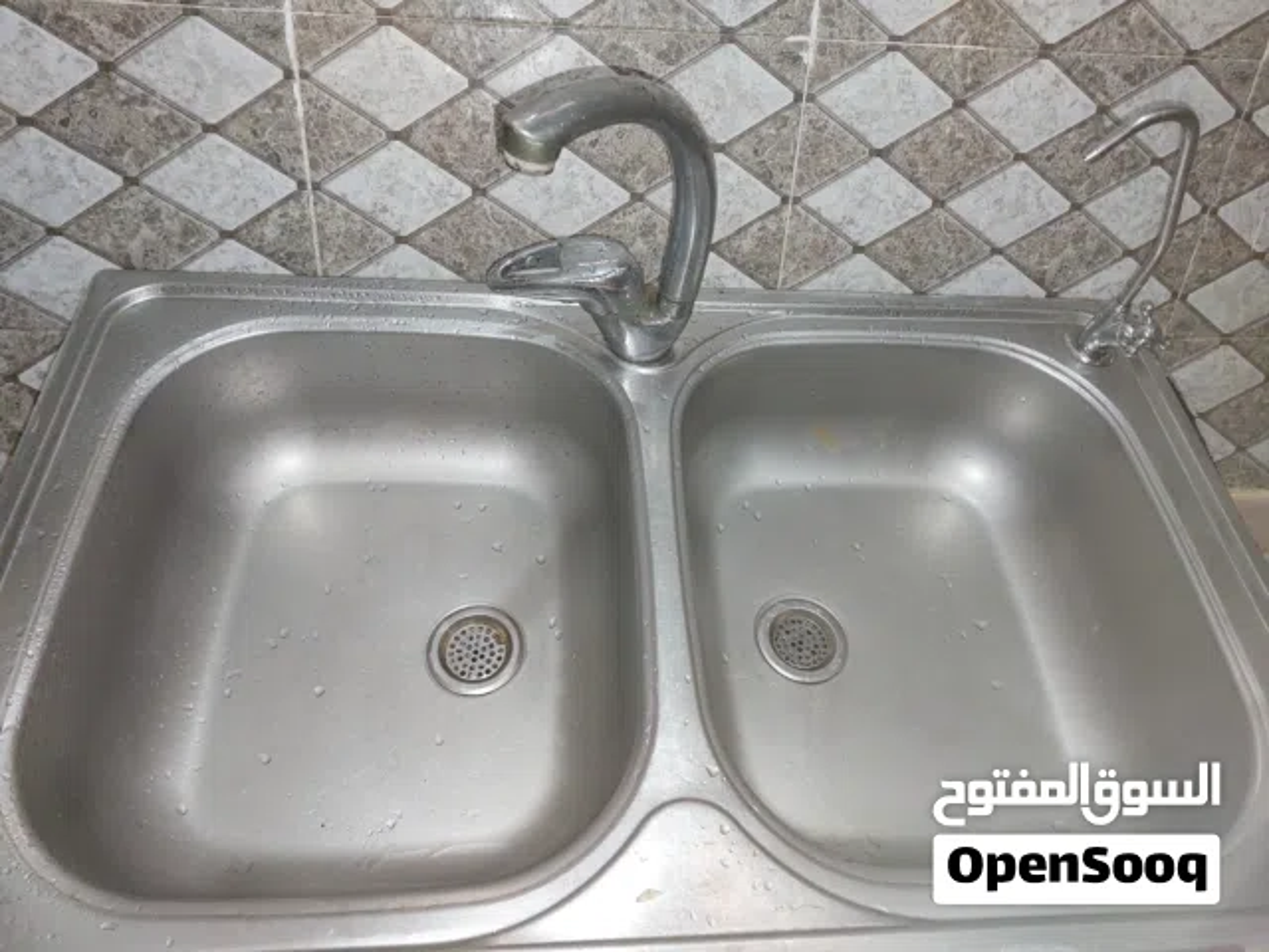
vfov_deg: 58.9
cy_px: 476
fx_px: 843
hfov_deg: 73.9
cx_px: 634
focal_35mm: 23
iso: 400
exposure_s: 1/120
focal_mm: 5.06
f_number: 1.8
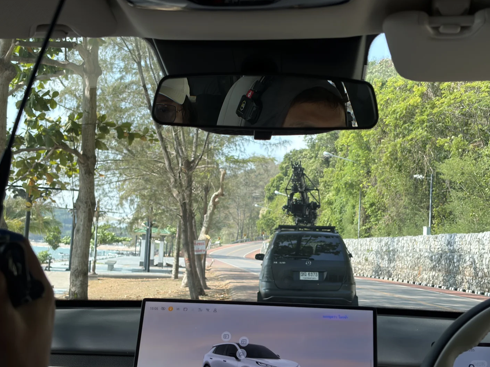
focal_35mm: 53
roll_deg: -3.1
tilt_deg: +5.9
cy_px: 185
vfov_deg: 27.5
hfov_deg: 36.2
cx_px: 242
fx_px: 750
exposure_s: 1/667
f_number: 1.6
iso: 32
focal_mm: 5.96
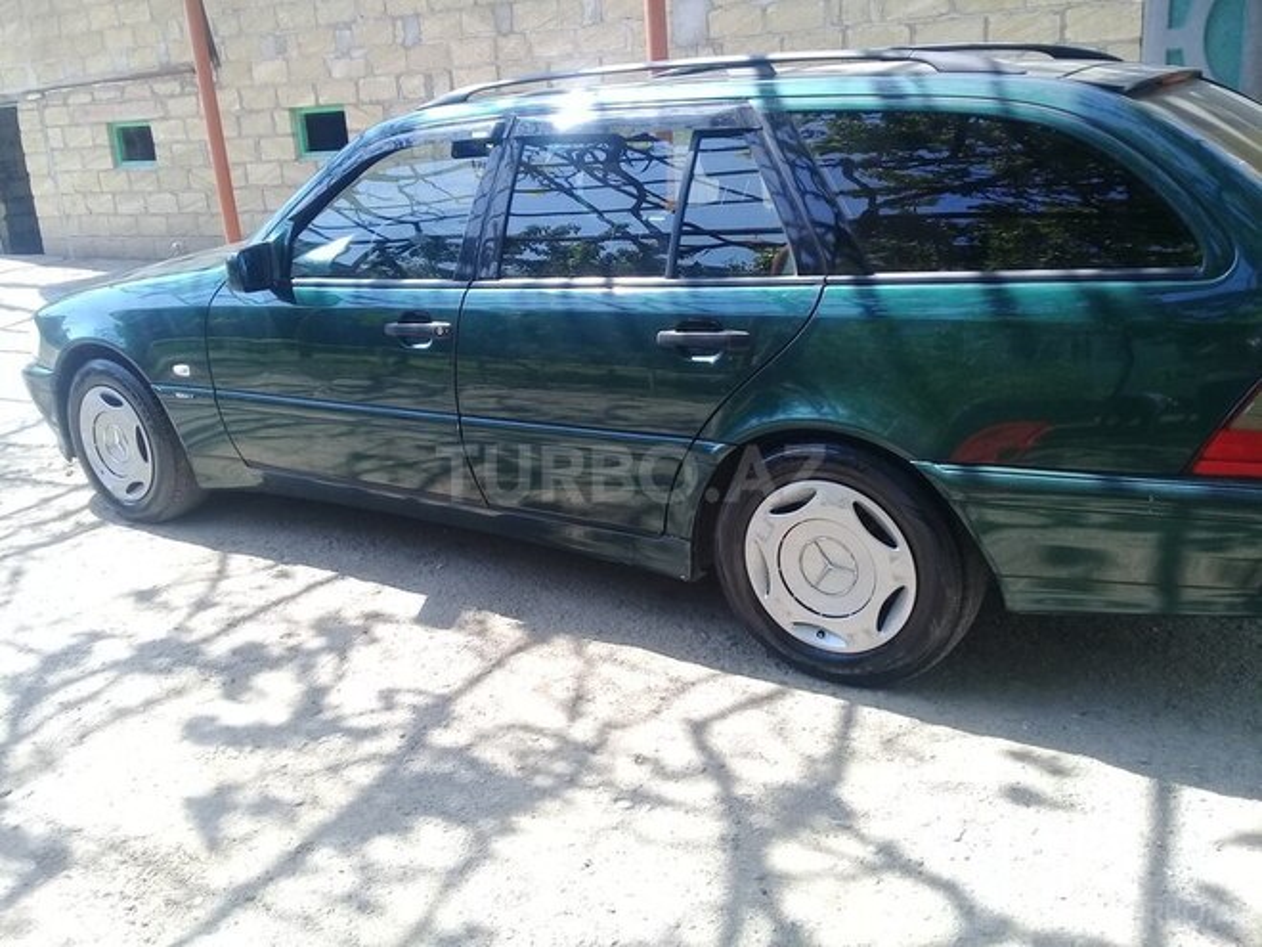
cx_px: 631
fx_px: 1130
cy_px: 474
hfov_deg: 58.4
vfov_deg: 45.4
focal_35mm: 31
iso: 50
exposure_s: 1/245
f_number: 2.2
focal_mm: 3.3
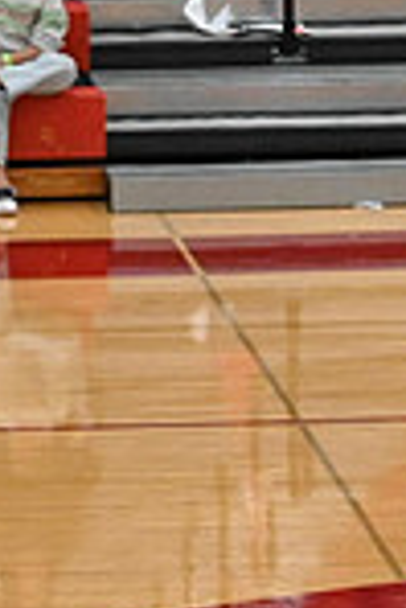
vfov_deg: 5.0
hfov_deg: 3.3
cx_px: 1066
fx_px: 6953
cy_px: 339
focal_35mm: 412
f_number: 4
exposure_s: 1/400
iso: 6400
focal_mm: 70
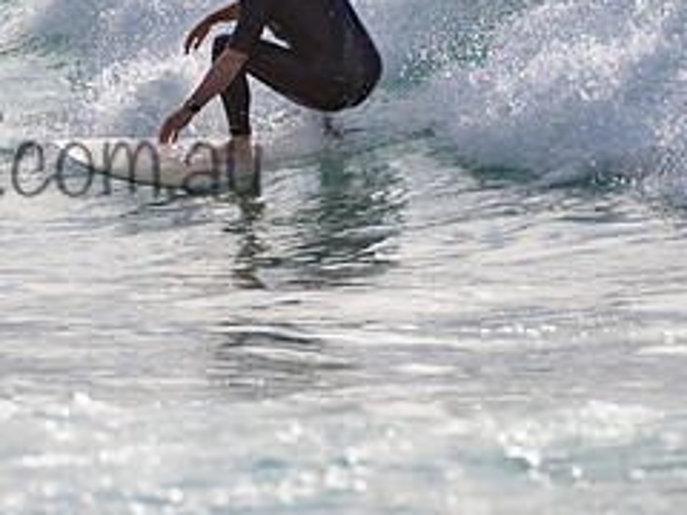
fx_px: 28281
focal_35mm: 1425
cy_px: 43
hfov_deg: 1.4
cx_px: 7
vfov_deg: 1.0
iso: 64
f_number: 7.1
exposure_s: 1/2000
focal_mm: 500
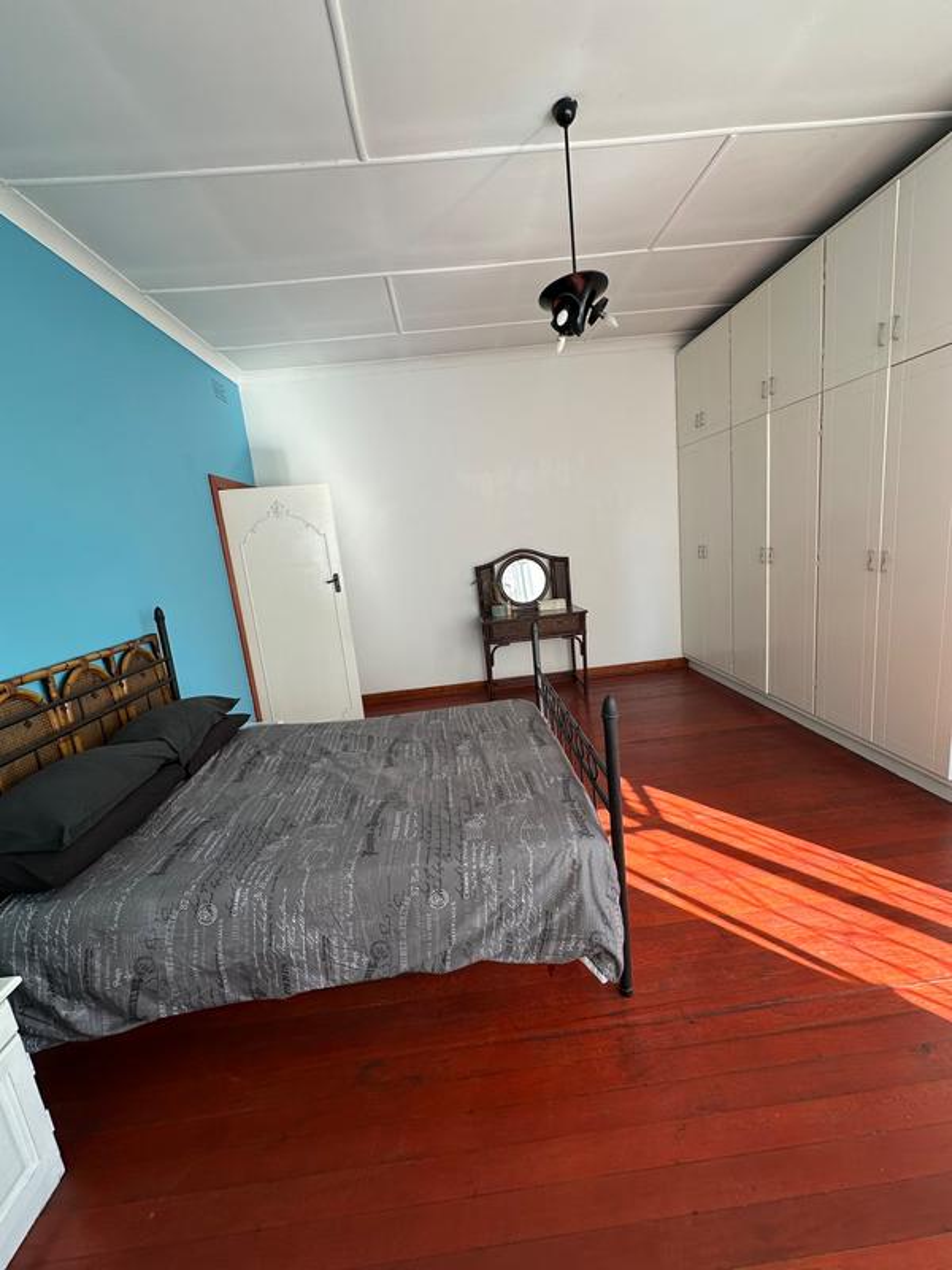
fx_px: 513
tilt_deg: -10.2
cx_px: 476
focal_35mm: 14
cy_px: 635
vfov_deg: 102.1
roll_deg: +4.6
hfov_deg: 85.7
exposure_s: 1/99
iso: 40
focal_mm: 2.22
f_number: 2.2
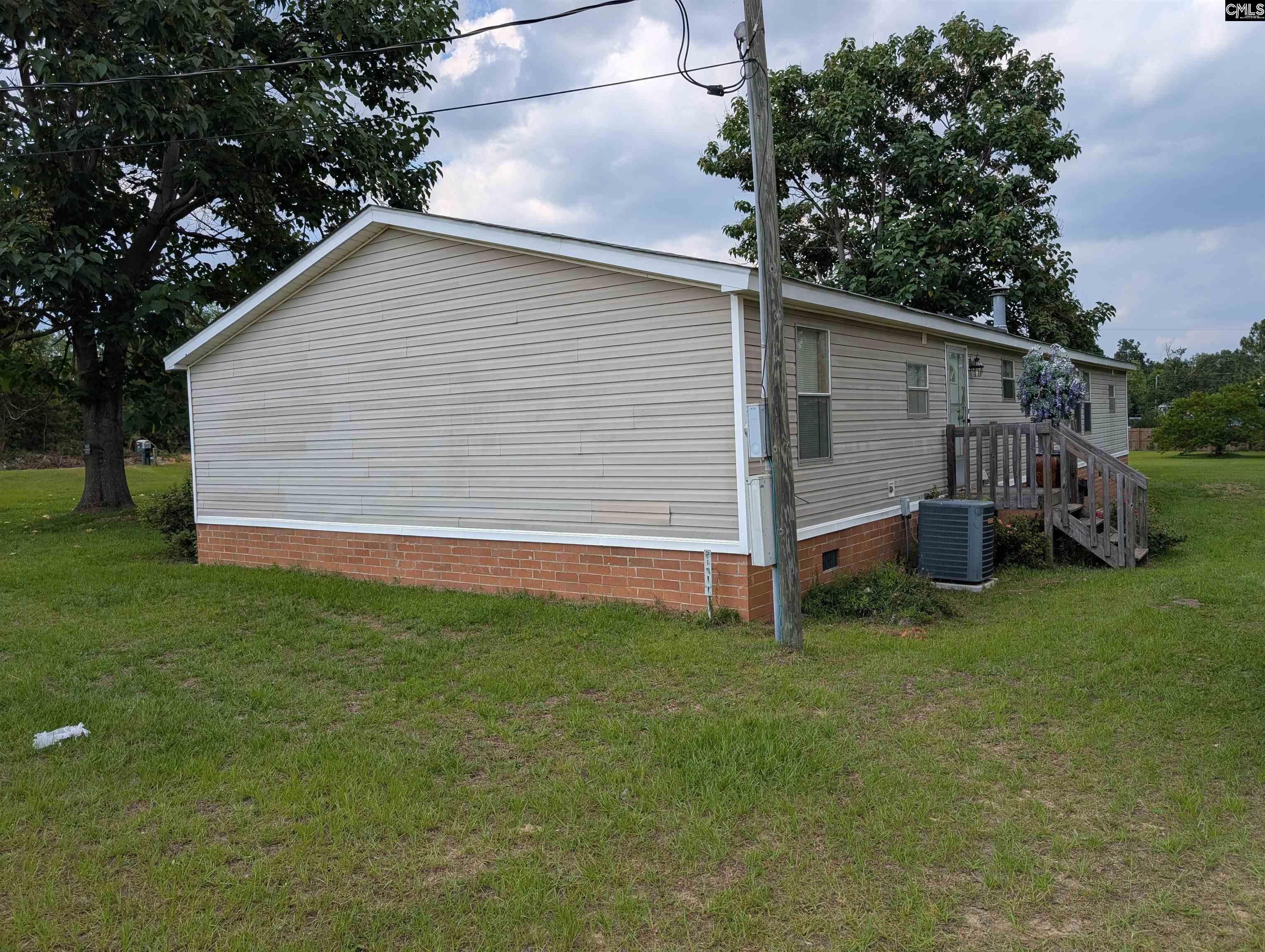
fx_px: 878
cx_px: 632
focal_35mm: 24
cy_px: 476
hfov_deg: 71.5
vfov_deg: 56.9
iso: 21
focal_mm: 6.9
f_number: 1.68
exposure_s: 1/1052
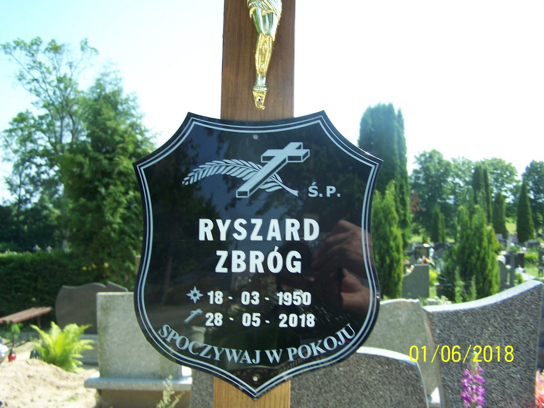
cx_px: 272
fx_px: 597
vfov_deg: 37.7
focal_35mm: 38
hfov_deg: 49.0
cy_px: 204
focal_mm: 6.3
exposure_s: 1/500
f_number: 2.8
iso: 80
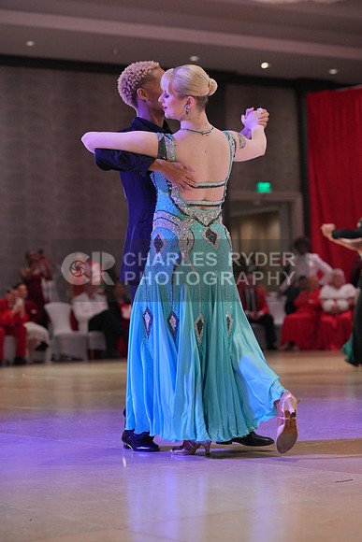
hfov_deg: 16.3
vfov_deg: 24.2
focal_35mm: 84
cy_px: 271
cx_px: 181
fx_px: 1266
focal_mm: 84
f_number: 4
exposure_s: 1/400
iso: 2500
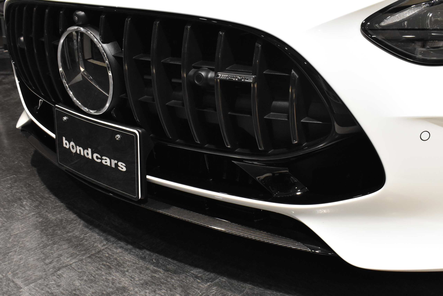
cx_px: 222
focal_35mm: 40
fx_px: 498
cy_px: 148
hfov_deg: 47.9
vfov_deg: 33.0
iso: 2500
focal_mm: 27
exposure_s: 1/40
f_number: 8
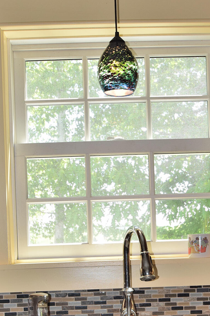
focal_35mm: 63
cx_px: 121
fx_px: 551
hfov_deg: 21.6
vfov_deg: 31.2
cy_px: 246
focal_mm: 24
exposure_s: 1/125
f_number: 5.6
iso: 800
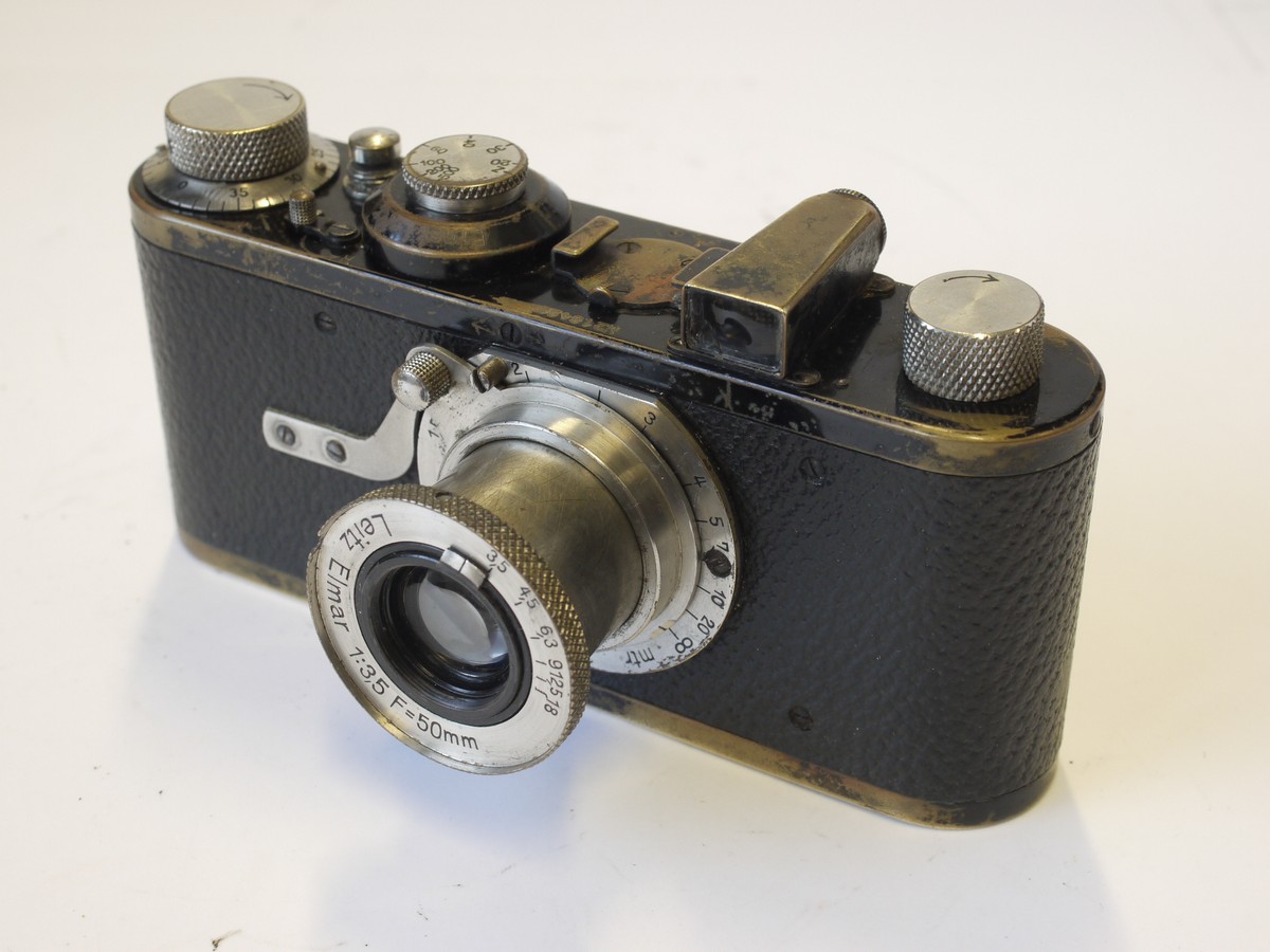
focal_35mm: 60
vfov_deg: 24.4
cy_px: 476
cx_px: 635
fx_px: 2201
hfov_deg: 32.2
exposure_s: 1/30
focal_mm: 30
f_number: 8
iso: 400
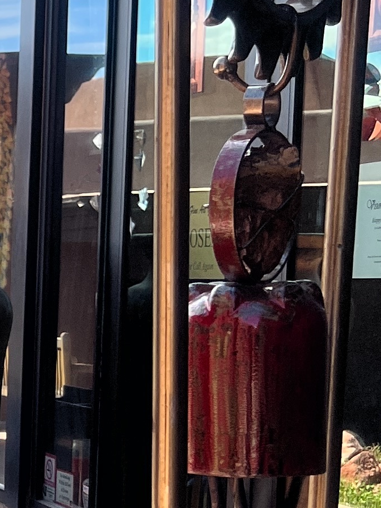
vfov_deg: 16.6
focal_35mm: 117
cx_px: -451
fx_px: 1717
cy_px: 437
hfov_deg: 11.1
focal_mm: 5.7
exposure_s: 1/1838
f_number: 1.5
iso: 50
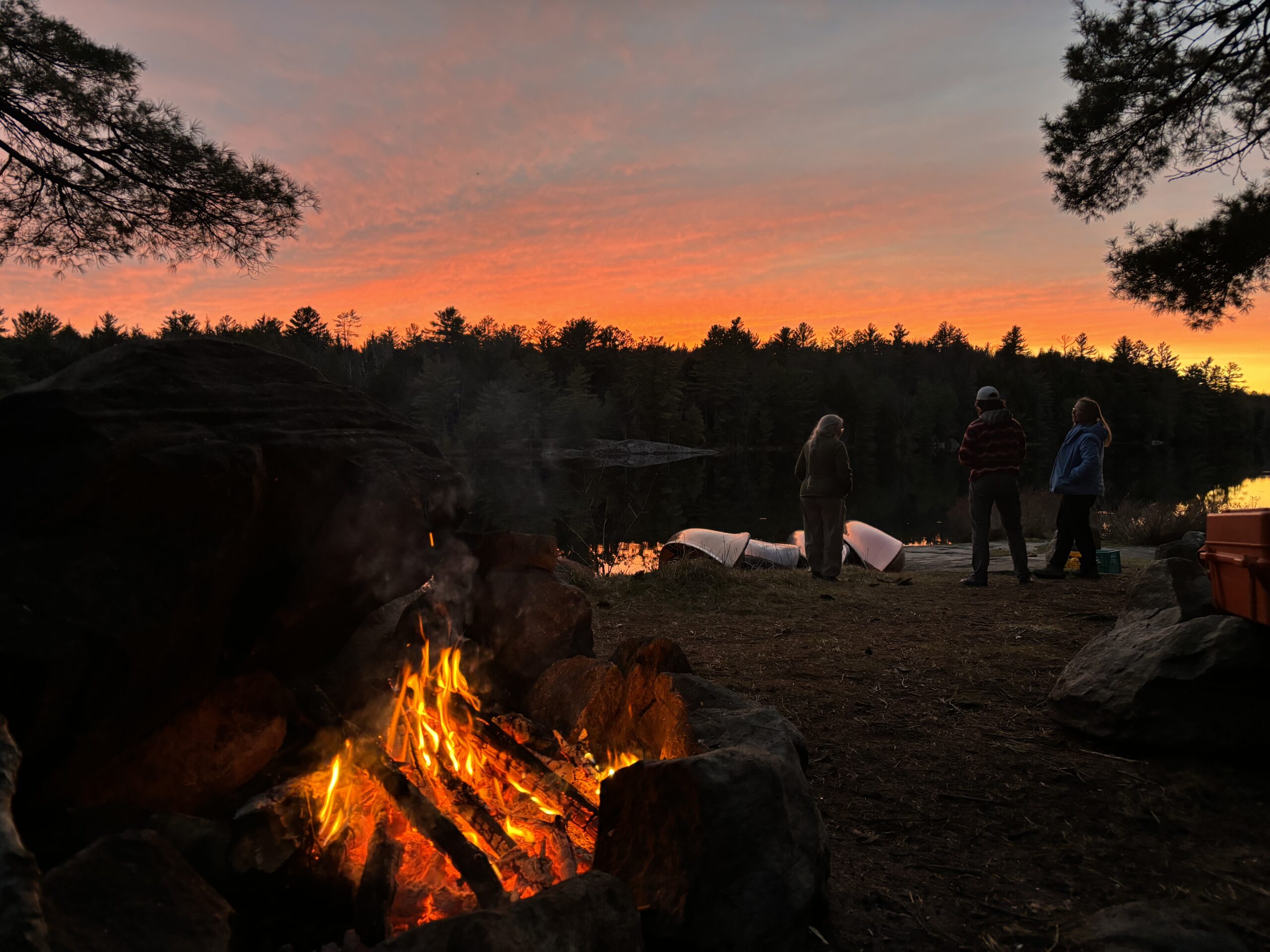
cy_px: 476
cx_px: 635
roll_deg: +0.1
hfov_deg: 67.3
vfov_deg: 53.1
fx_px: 954
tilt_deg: -2.6
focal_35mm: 26
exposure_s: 1/60
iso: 200
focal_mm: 5.96
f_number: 1.6
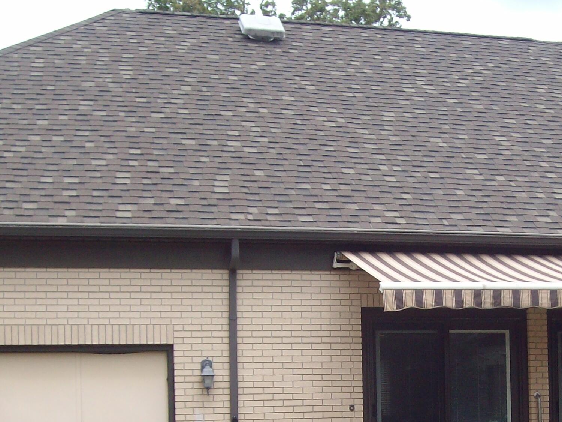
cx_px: 412
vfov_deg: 20.5
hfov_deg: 27.4
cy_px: 400
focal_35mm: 70
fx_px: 1136
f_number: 7.2
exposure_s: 1/81.8
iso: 80
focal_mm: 5.8
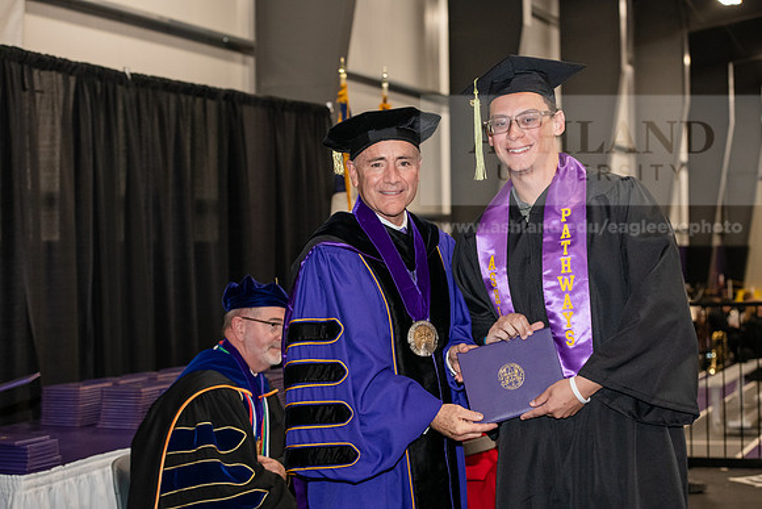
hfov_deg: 28.8
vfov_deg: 19.5
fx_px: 1482
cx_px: 381
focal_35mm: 70
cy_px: 254
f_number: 5
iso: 2500
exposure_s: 1/200
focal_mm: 70
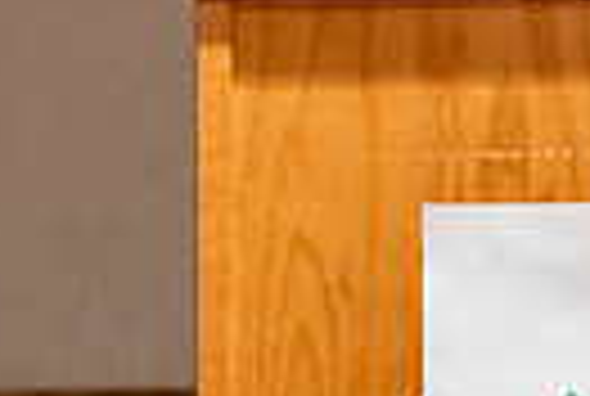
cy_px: -367
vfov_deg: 1.9
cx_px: 513
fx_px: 11975
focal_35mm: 729
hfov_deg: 2.8
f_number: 3.2
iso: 3200
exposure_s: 1/200
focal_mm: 165
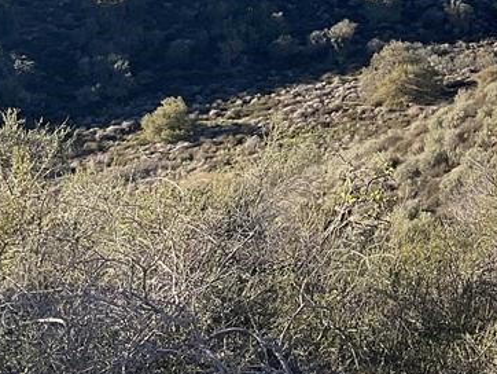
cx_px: 486
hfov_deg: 23.0
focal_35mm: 82
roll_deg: -0.7
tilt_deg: -4.6
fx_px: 1178
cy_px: -69
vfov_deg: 17.2
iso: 16
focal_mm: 3
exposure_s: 1/1076
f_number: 1.8
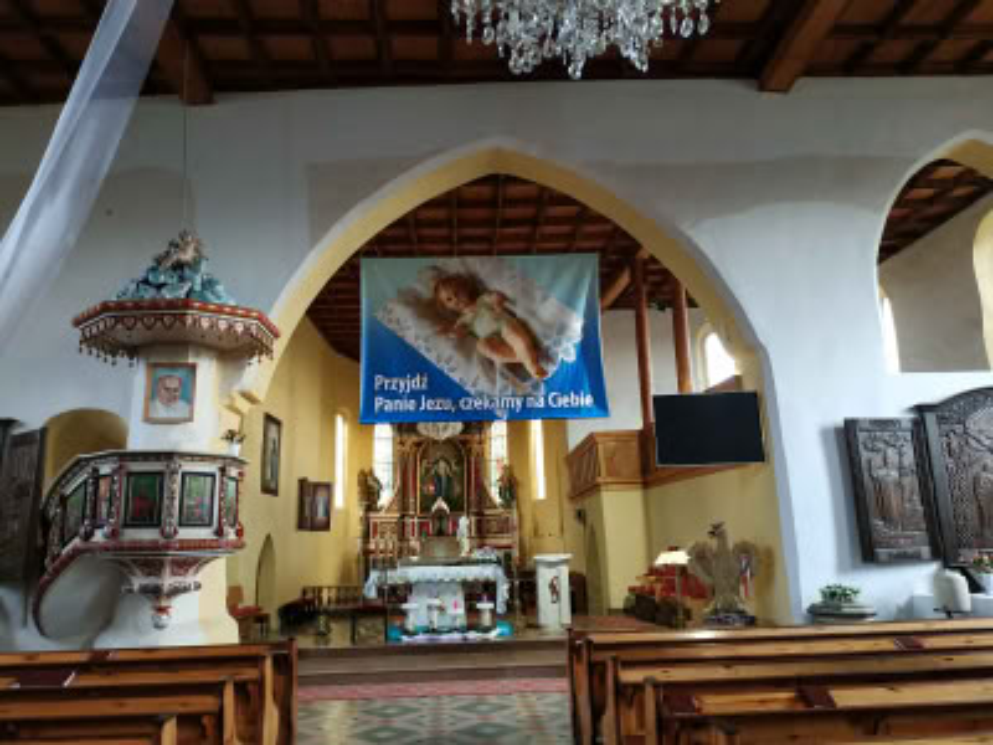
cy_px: 372
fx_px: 688
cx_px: 496
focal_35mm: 24
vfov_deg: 56.8
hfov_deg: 71.6
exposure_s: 1/25
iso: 320
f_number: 1.9
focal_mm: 3.94
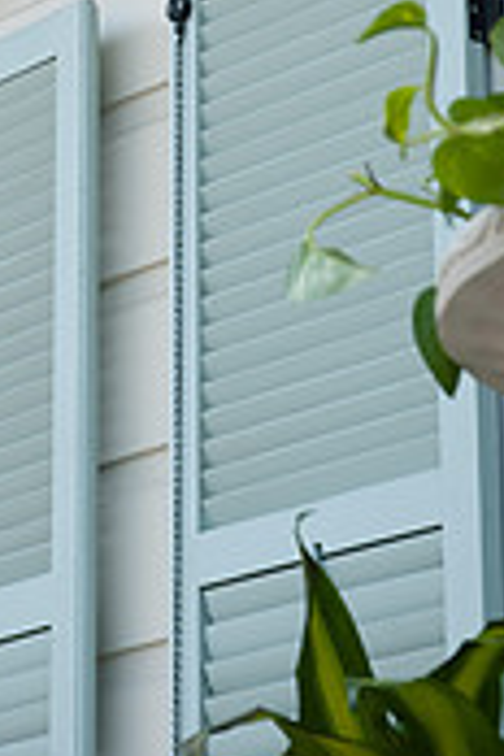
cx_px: 72
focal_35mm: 181
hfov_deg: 7.6
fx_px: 3801
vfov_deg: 11.2
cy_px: -9
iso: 160
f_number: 8
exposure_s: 1/160
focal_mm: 70
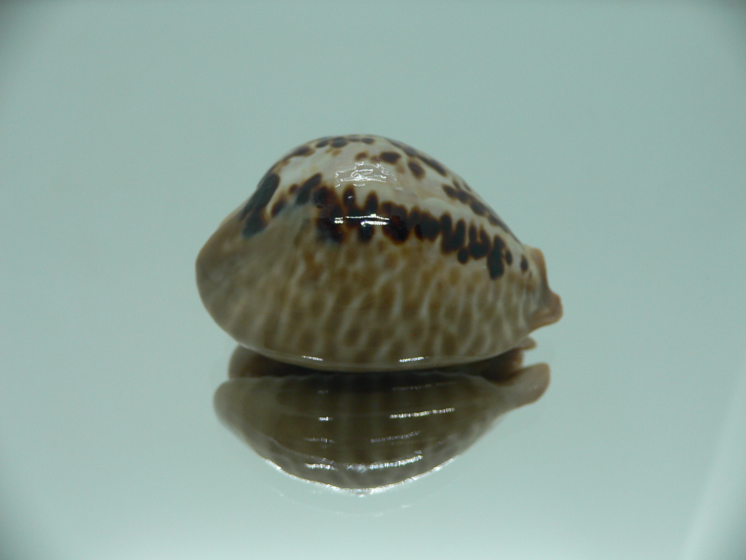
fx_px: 754
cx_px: 373
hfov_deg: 52.6
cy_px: 280
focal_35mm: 35
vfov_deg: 40.7
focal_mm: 4.6
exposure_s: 1/60
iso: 80
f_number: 2.8
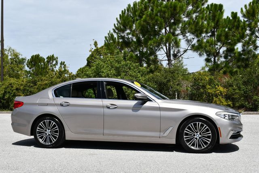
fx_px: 346
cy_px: 86
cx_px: 130
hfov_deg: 41.1
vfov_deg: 28.1
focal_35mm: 48
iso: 100
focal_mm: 24
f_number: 9
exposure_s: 1/320
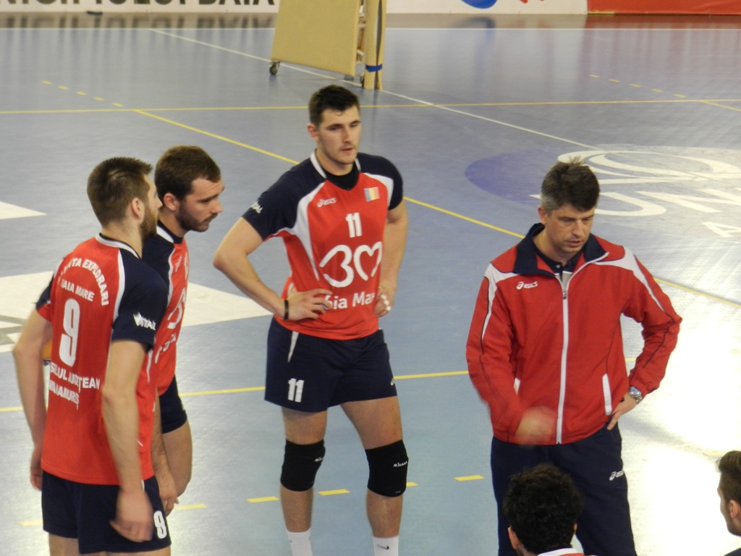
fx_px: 2783
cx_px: 370
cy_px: 278
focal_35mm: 130
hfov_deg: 15.2
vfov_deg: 11.4
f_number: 5
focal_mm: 23.1
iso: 400
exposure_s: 1/30
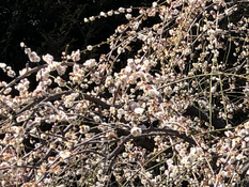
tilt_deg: +14.8
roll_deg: +2.6
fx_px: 1036
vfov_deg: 10.2
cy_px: 200
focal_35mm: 144
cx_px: 434
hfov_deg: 12.6
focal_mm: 3.99
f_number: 1.8
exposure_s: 1/1263
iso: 20
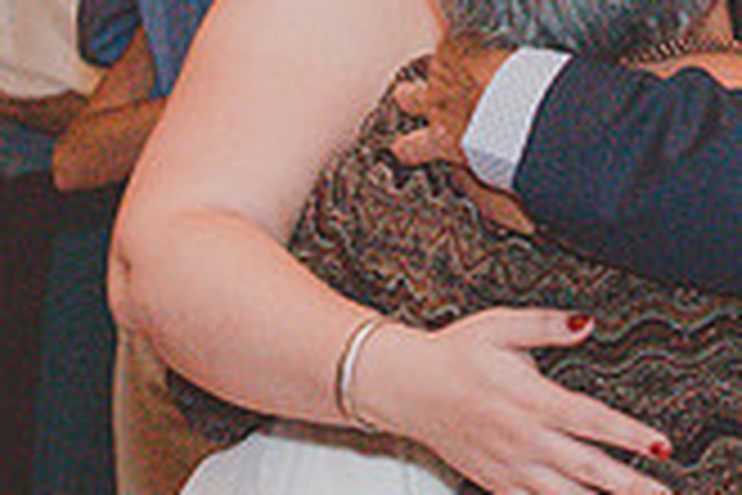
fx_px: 4575
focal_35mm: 222
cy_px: -79
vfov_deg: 6.2
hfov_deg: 9.3
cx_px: 571
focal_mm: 42
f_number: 5
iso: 6400
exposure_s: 1/60
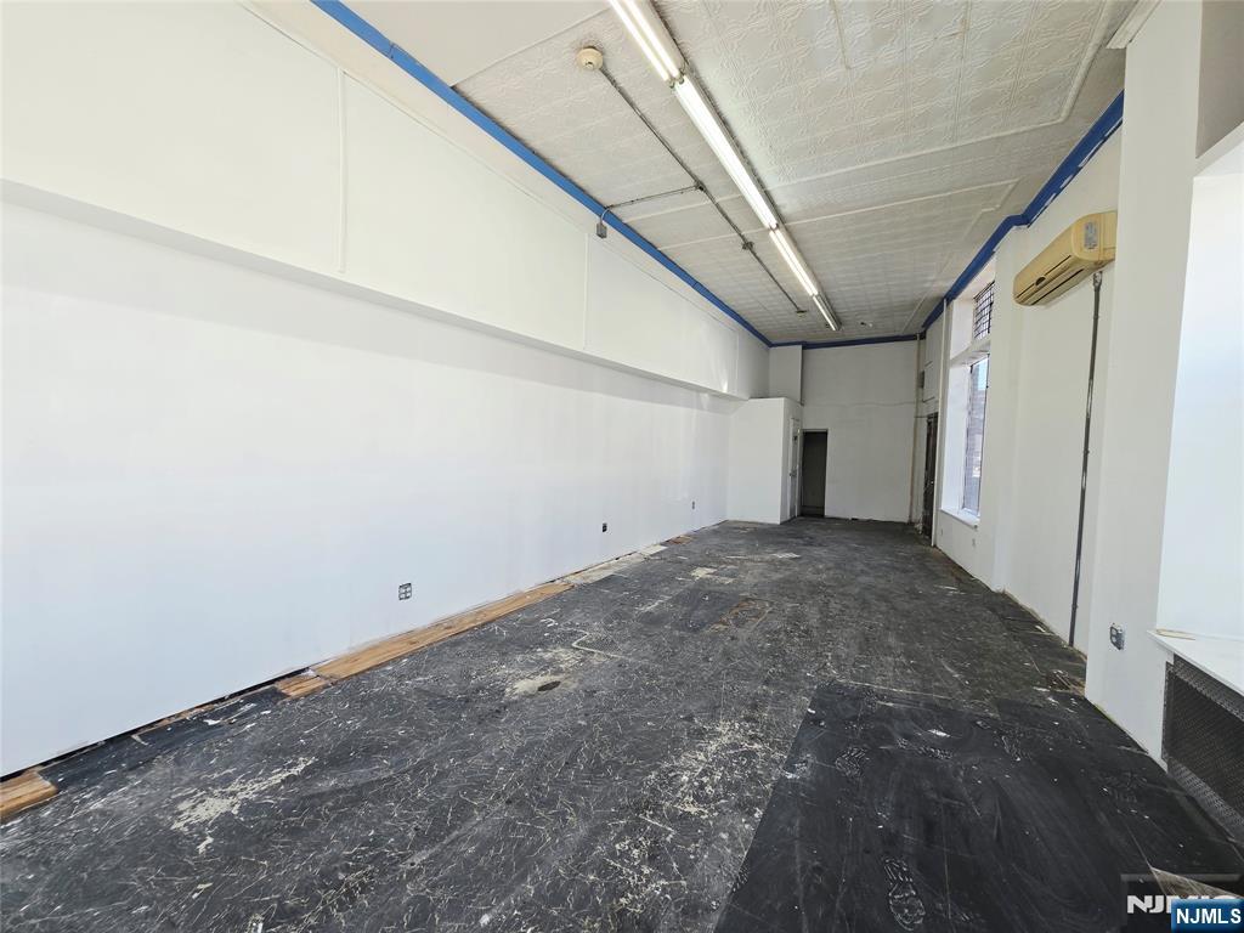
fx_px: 467
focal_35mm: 13
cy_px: 466
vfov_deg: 89.9
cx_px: 622
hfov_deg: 106.2
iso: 64
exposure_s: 1/120
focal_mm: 2.2
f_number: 2.2
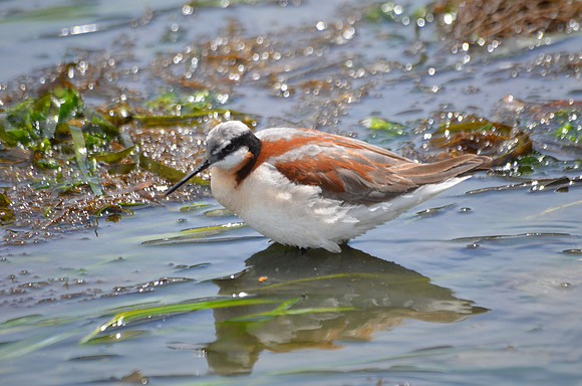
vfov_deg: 3.0
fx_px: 7259
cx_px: 291
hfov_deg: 4.6
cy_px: 193
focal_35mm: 450
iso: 400
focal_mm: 300
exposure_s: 1/1250
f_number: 5.6
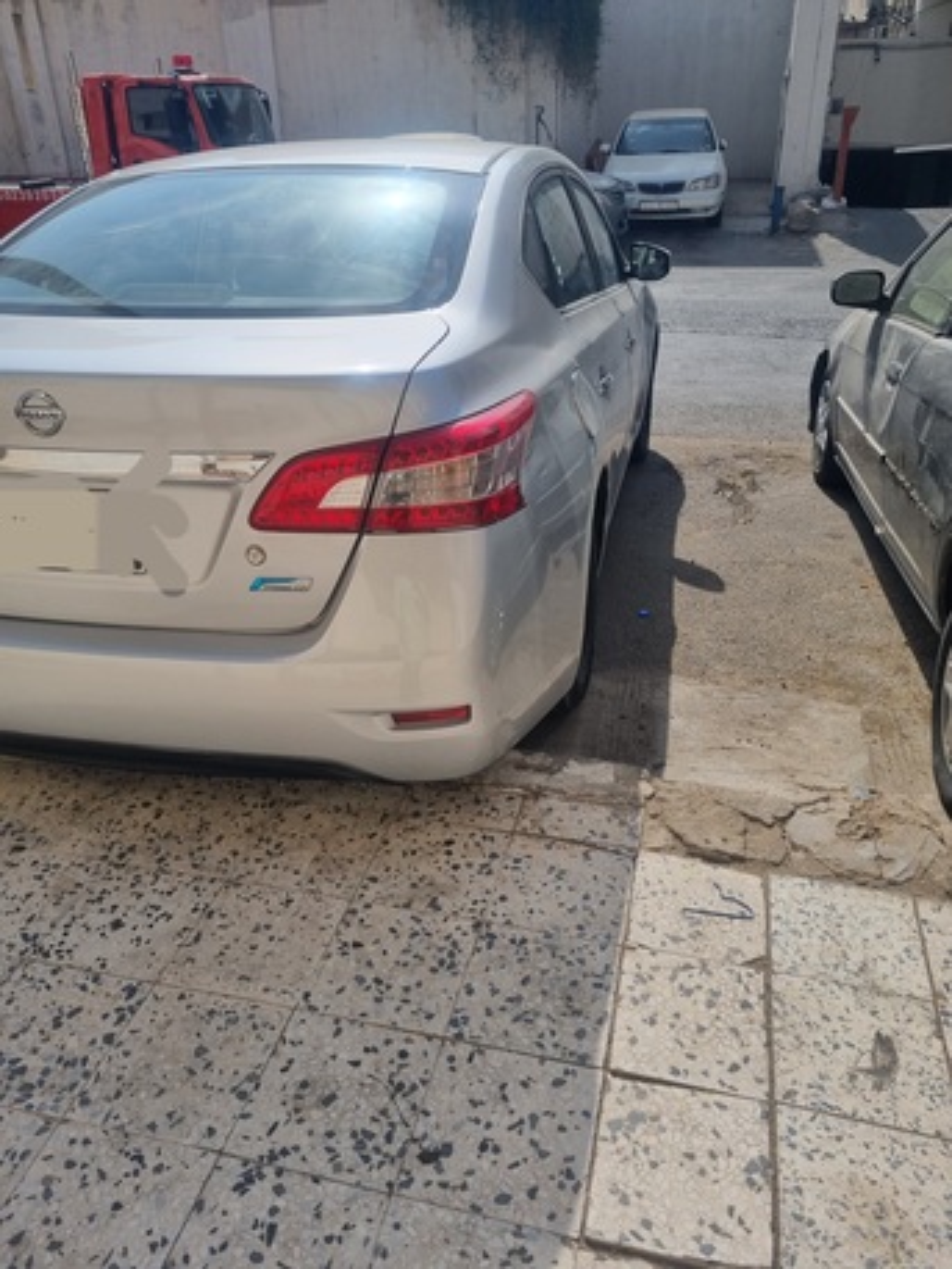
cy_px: 634
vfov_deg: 67.3
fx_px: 953
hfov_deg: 53.1
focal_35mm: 26
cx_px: 476
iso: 50
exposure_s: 1/5000
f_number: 1.8
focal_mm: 5.4
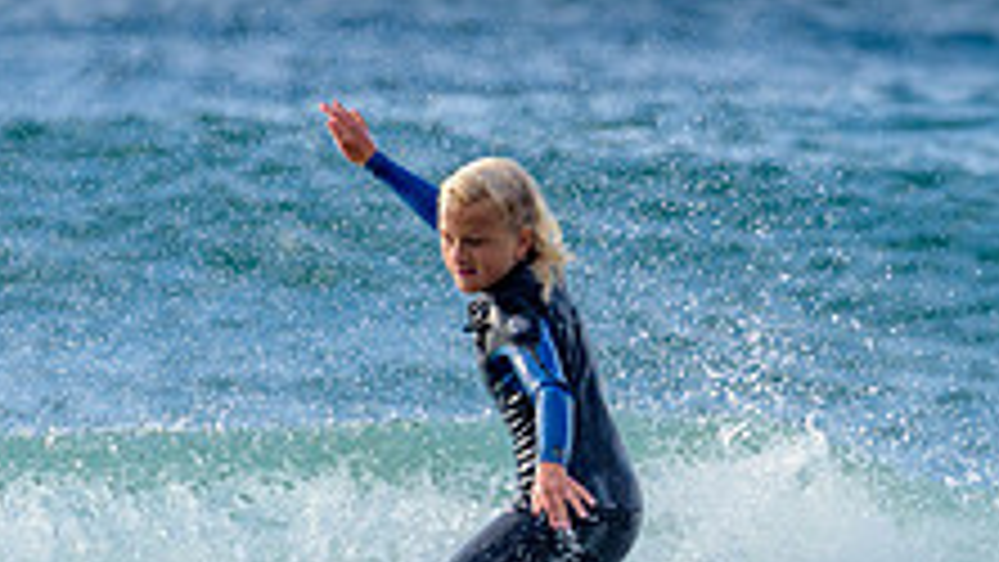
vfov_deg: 0.7
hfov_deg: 1.3
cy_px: 707
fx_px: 44487
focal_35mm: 1679
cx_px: 463
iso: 360
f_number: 5.6
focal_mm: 500
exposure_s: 1/2000
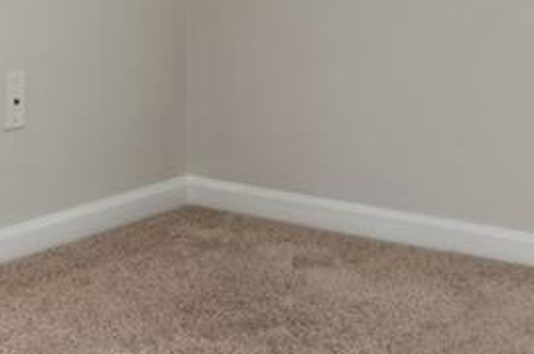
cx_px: -97
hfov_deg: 15.8
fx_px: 1860
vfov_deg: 10.4
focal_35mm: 126
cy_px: -209
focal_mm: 16.6
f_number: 13
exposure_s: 1/1.25
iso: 100
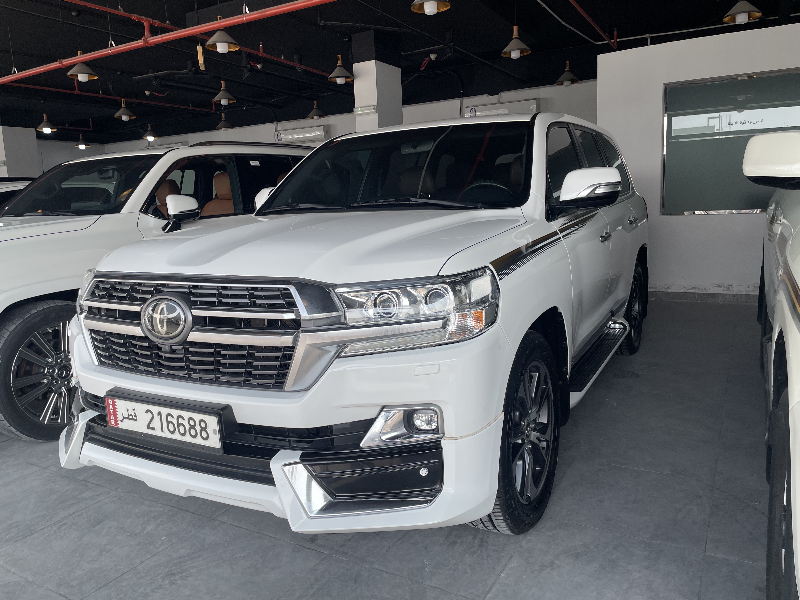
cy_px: 300
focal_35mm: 26
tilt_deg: -9.7
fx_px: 601
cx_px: 400
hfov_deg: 67.3
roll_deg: +2.9
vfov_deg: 53.1
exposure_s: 1/882
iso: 32
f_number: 1.6
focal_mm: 4.2
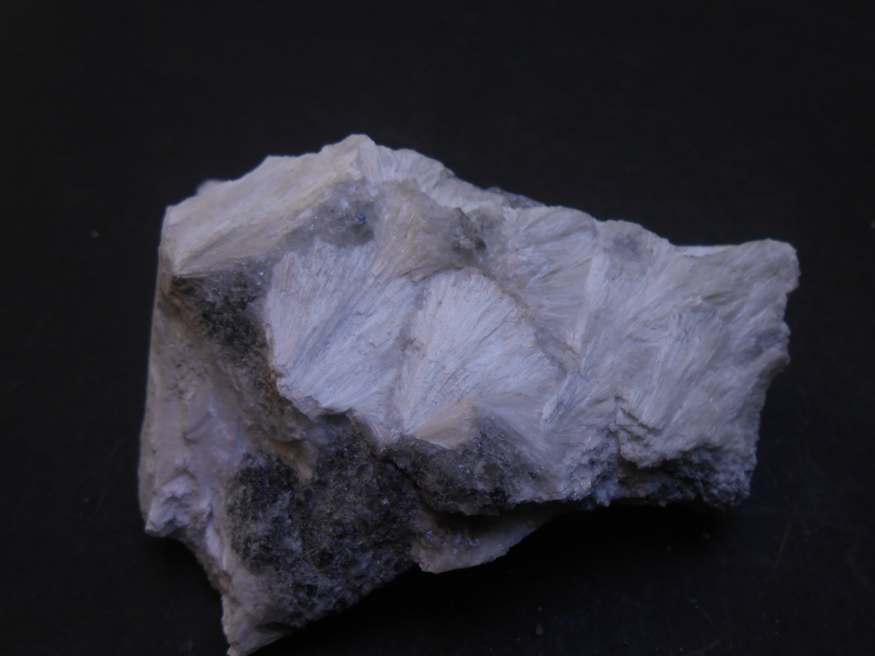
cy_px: 328
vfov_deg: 53.1
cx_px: 438
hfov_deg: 67.3
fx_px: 657
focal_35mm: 26
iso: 80
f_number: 3.5
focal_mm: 4.6
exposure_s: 1/125
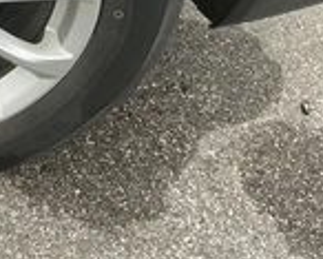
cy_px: -42
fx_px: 717
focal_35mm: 75
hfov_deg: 23.1
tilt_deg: -39.3
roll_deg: -4.5
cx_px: -71
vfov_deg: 19.4
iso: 64
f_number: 1.8
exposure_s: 1/103
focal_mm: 3
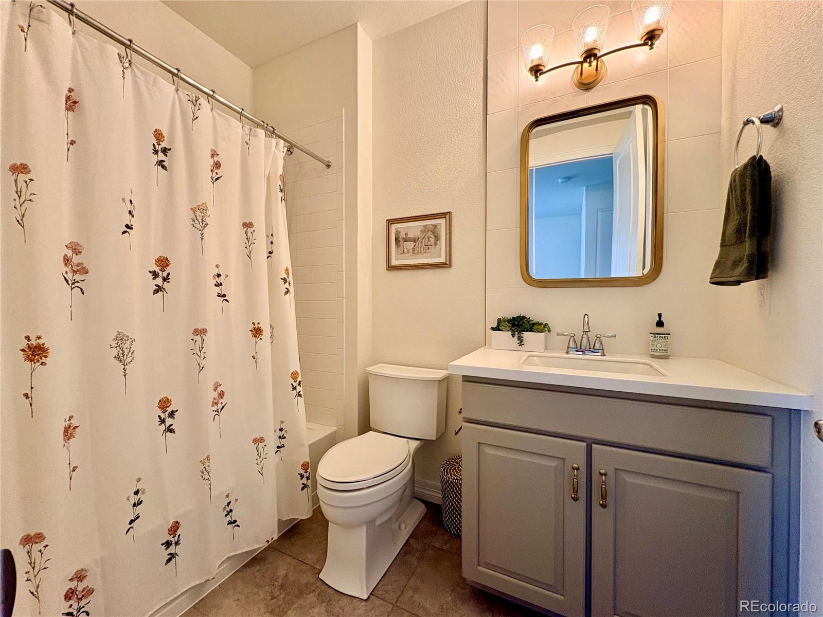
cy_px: 308
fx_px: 333
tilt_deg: -1.2
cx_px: 412
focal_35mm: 14
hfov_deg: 102.1
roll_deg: +0.5
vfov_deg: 85.7
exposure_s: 1/60
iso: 200
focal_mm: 2.22
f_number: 2.2
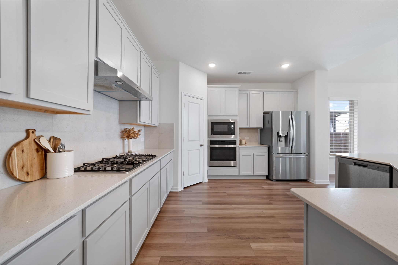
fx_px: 144
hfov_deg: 108.3
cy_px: 132
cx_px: 199
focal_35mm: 13
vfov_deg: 85.4
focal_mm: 13
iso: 500
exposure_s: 1/15
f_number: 9
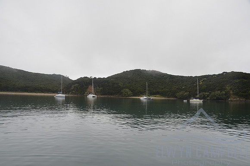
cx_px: 125
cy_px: 83
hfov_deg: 57.3
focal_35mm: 33
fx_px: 229
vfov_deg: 39.8
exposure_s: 1/200
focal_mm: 22
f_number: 7.1
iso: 200
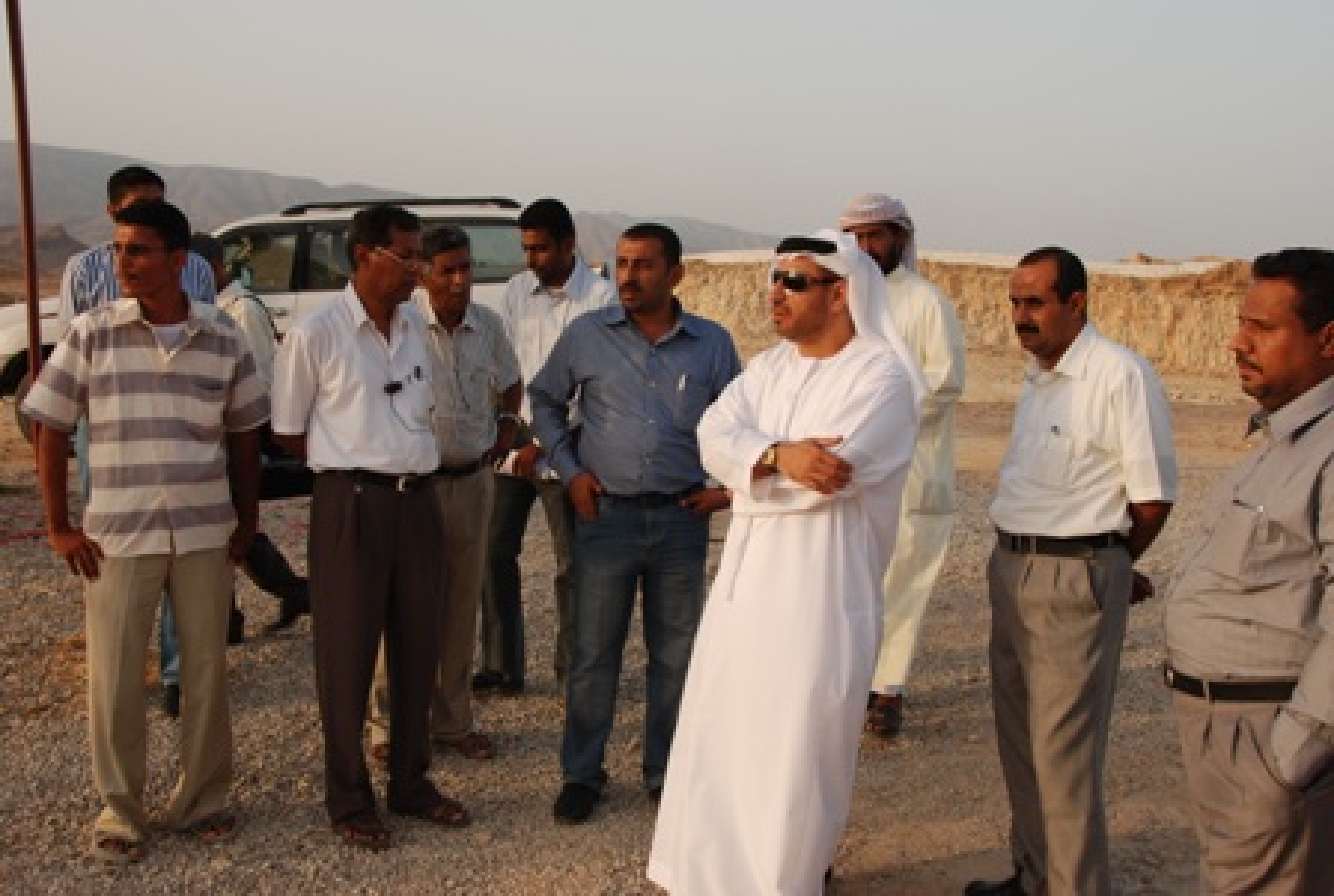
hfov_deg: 49.4
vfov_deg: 34.4
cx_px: 667
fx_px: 1449
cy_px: 448
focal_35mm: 39
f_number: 8
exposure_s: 1/100
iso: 100
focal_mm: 26
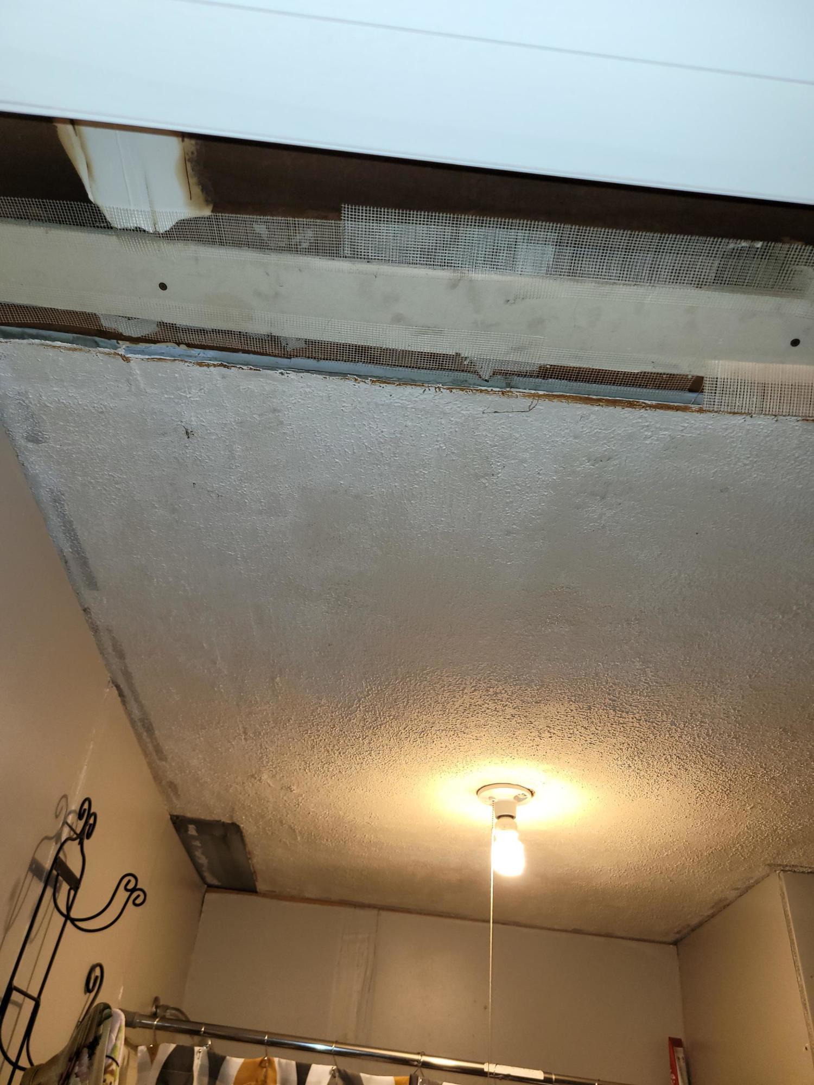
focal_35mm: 26
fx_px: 815
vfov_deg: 67.3
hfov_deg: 53.1
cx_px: 407
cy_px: 542
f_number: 1.8
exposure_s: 1/60
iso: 80
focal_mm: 5.4
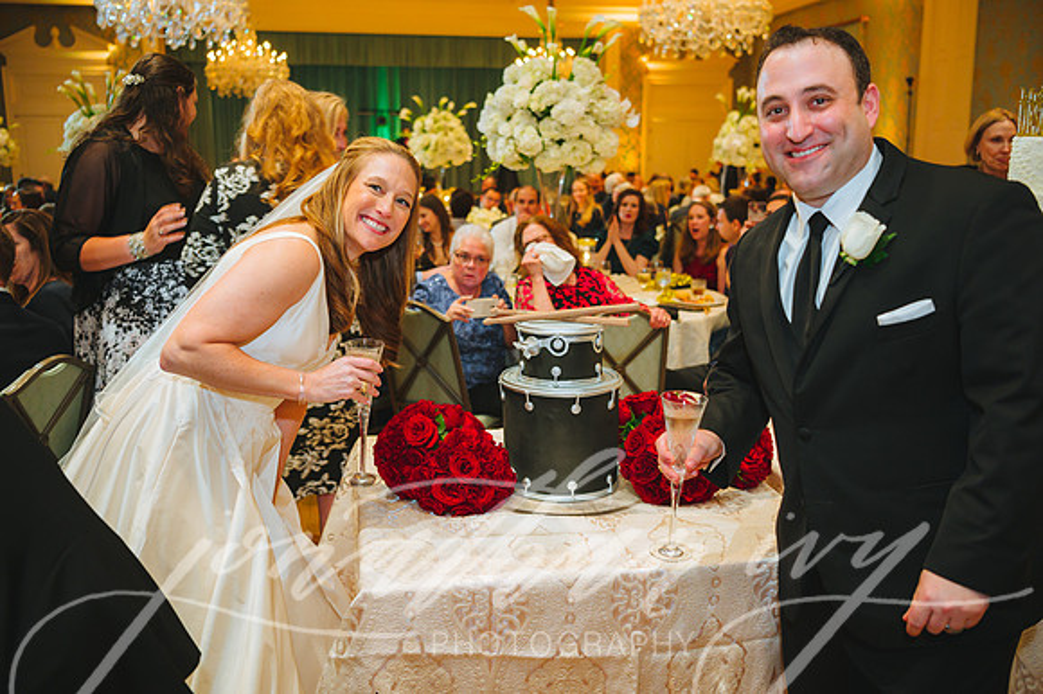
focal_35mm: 32
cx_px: 522
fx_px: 927
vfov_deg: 41.1
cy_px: 347
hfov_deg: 58.7
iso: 1250
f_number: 2.8
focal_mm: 32
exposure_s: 1/60
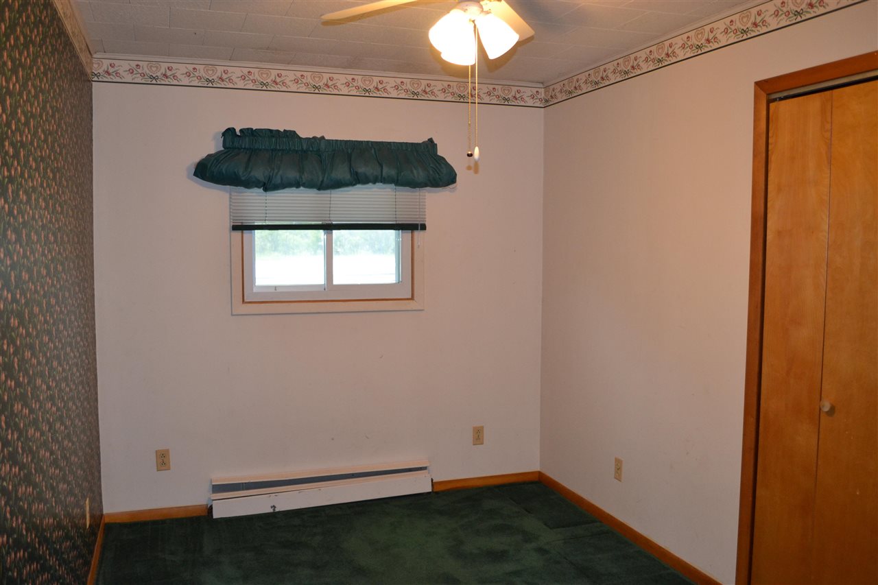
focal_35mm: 30
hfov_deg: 61.9
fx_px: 732
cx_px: 439
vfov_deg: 43.6
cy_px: 292
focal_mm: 20
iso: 1000
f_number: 3.8
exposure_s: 1/60
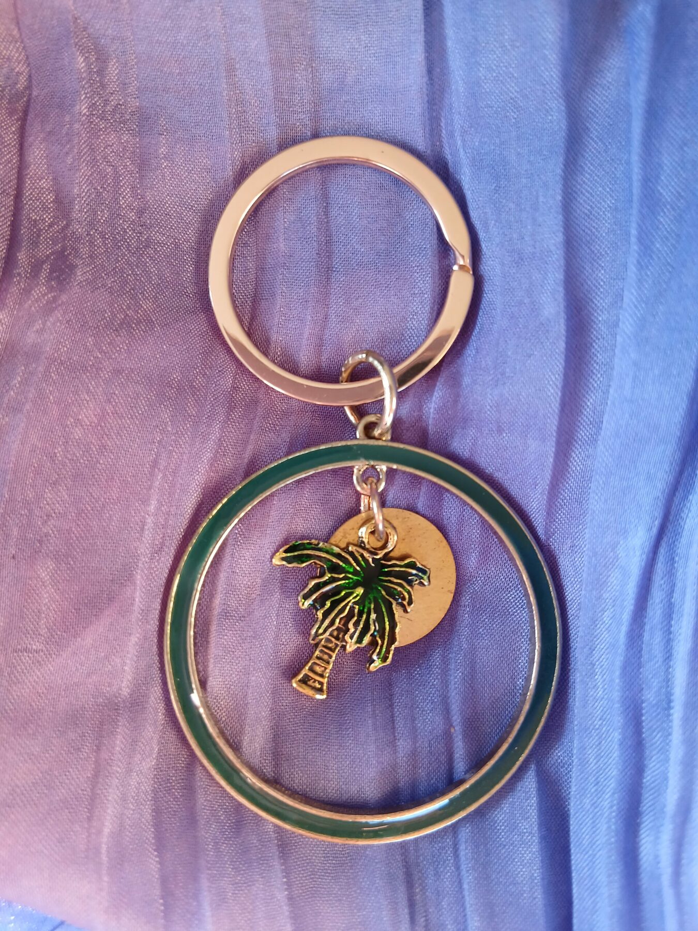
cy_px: 466
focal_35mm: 26
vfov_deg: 67.3
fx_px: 699
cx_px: 349
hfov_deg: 53.1
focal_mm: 3.98
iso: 100
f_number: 1.8
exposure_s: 1/50
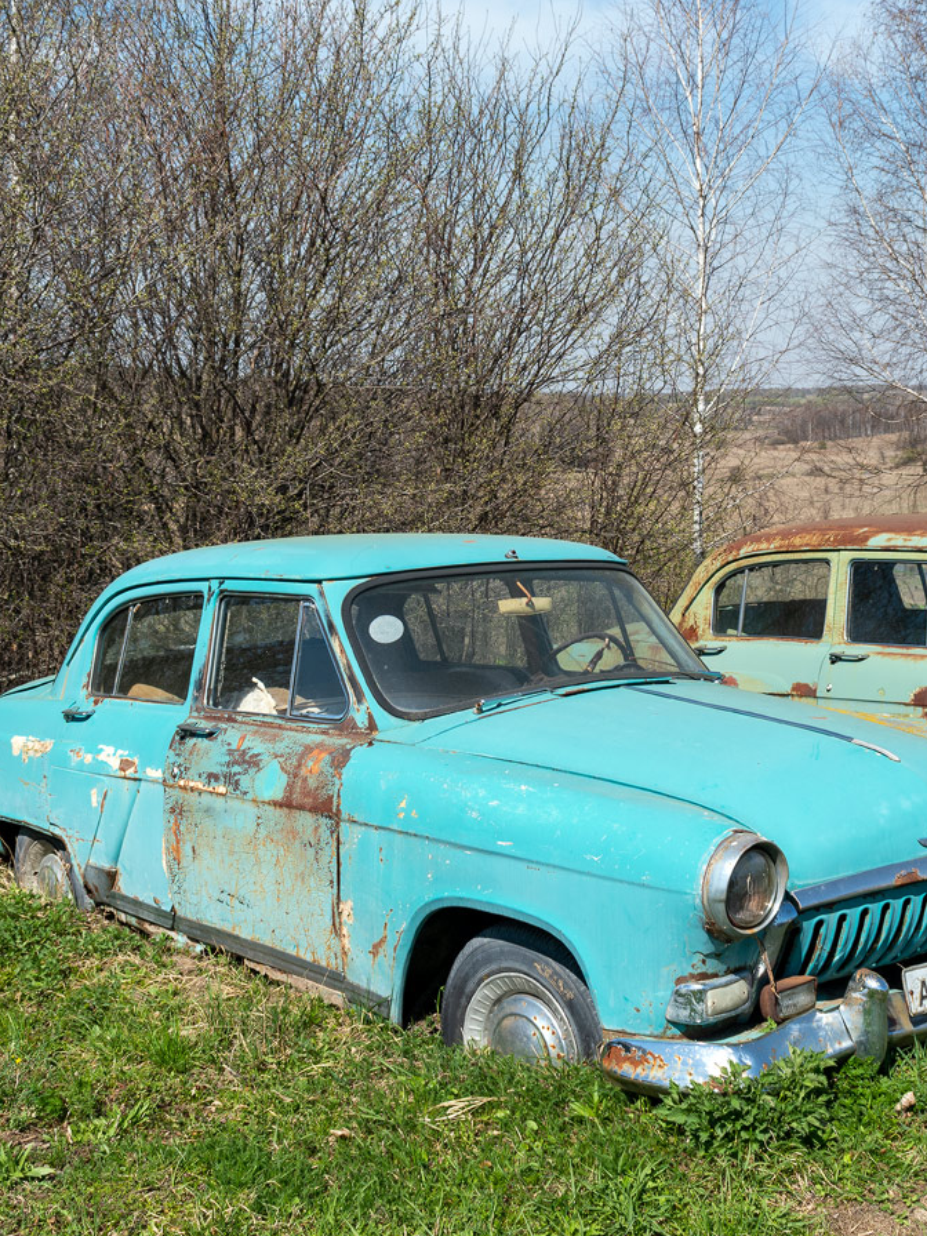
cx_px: 596
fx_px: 1571
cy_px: 616
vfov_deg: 42.9
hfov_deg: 32.7
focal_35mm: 44
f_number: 9
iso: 100
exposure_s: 1/320
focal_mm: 20
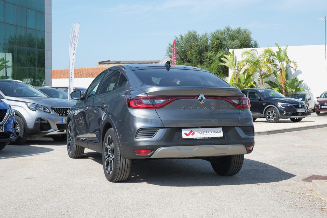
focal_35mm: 53
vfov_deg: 25.5
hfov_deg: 37.5
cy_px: 109
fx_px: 481
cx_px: 164
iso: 160
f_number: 8
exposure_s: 1/250
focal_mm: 35.3
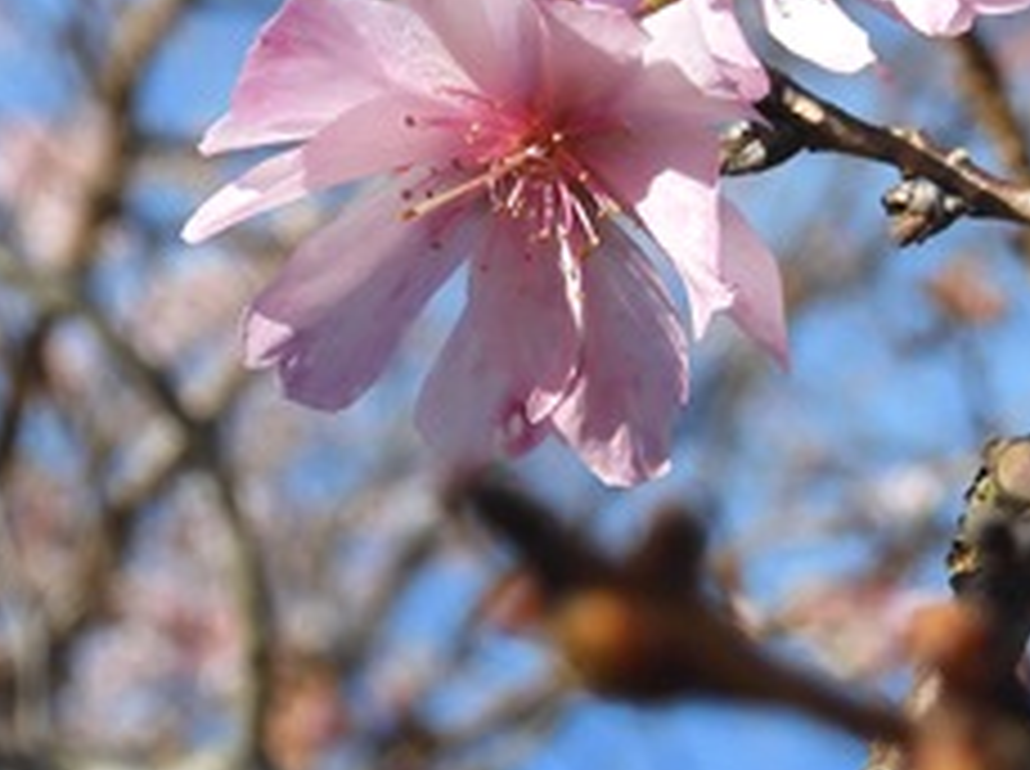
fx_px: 4902
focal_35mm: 165
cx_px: 758
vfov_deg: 8.9
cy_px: -14
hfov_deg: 12.0
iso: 100
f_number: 4.5
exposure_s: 1/640
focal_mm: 12.5
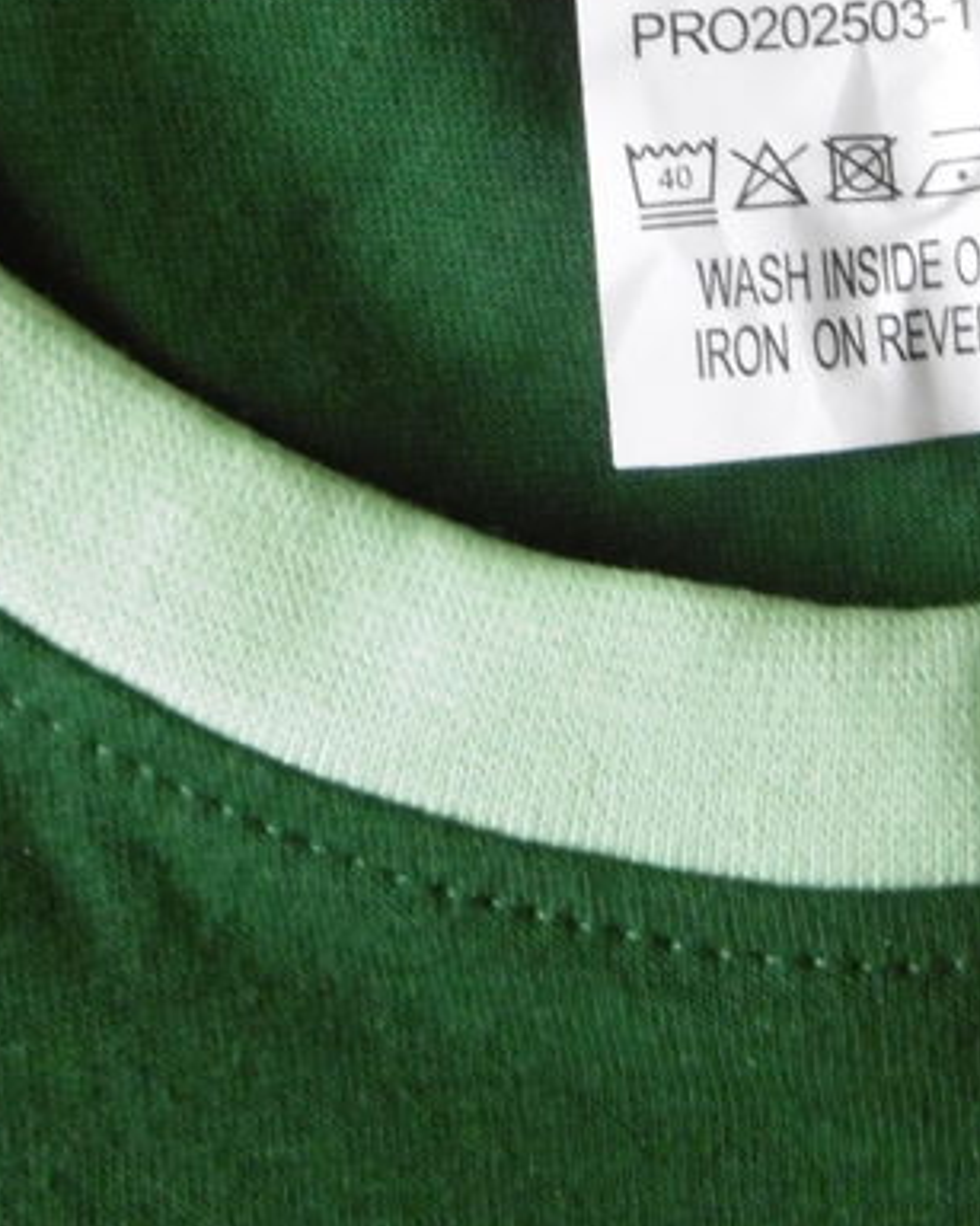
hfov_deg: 24.8
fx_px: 2212
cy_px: 204
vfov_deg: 30.1
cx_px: 680
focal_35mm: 61
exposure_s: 1/60
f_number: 3.1
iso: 400
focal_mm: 4.3
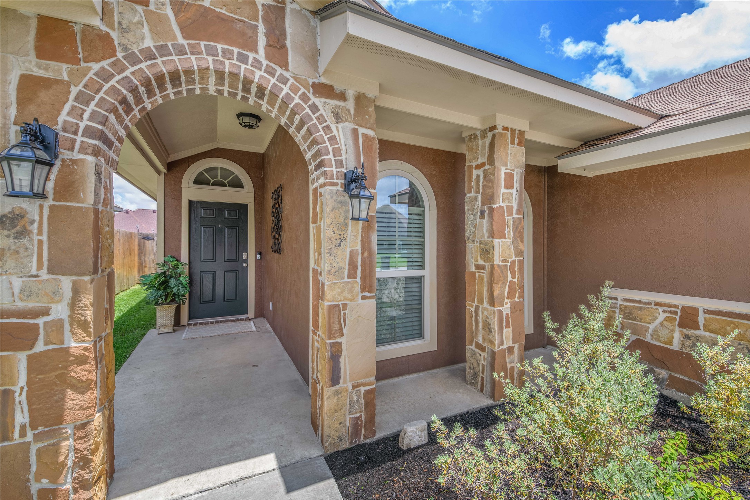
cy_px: 250
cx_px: 375
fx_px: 312
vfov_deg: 77.3
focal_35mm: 15
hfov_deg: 100.4
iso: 100
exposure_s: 1/100
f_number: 7.1
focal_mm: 15
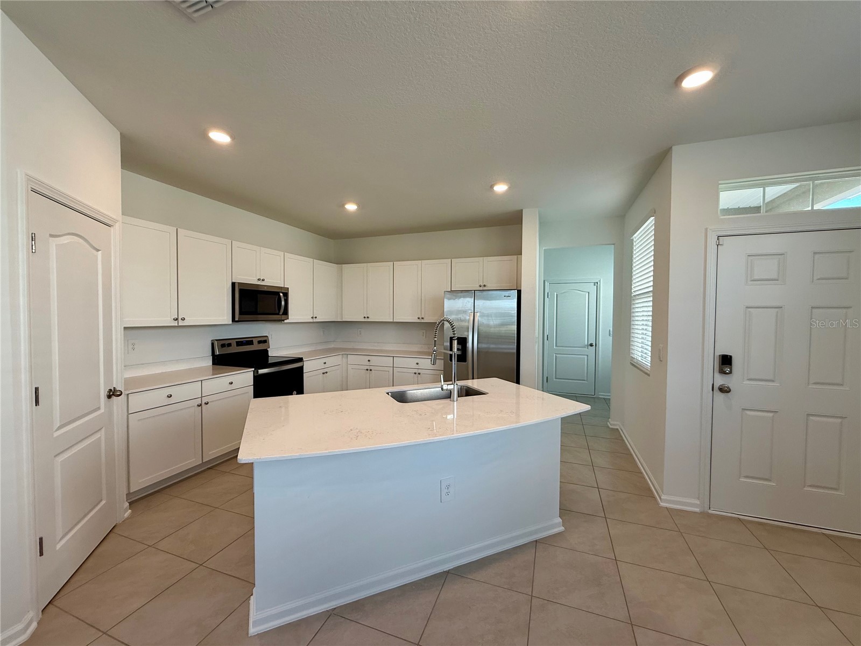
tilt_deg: -1.6
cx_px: 430
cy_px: 323
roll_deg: -1.1
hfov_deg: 102.1
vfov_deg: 85.7
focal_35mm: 14
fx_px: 348
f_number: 2.2
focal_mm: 2.22
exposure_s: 1/120
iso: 125
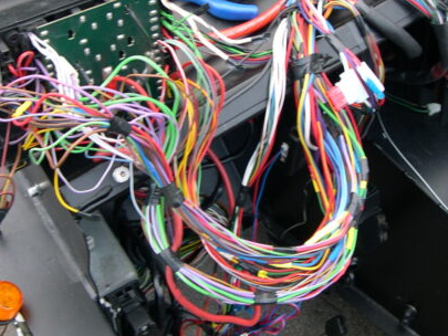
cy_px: 123
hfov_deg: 27.0
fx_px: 932
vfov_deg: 20.4
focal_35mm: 72
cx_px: 235
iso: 100
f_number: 2.8
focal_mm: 8
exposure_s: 1/32.5
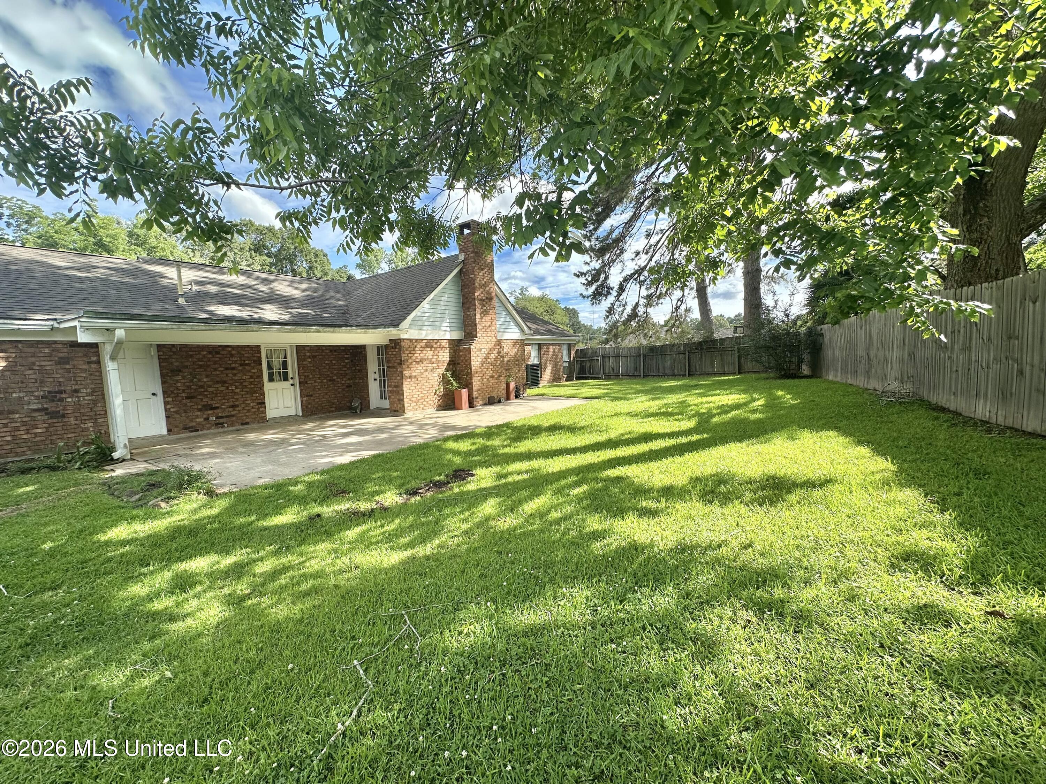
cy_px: 392
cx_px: 523
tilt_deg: -4.2
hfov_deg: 102.1
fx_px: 423
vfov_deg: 85.7
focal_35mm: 14
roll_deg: +2.5
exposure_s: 1/754
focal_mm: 2.22
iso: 40
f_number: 2.2
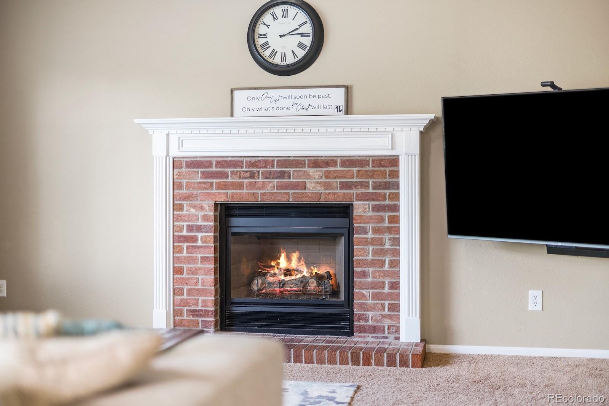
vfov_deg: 27.0
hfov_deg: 39.6
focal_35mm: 50
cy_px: 203
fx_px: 846
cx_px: 304
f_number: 1.8
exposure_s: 1/10
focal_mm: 50
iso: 200
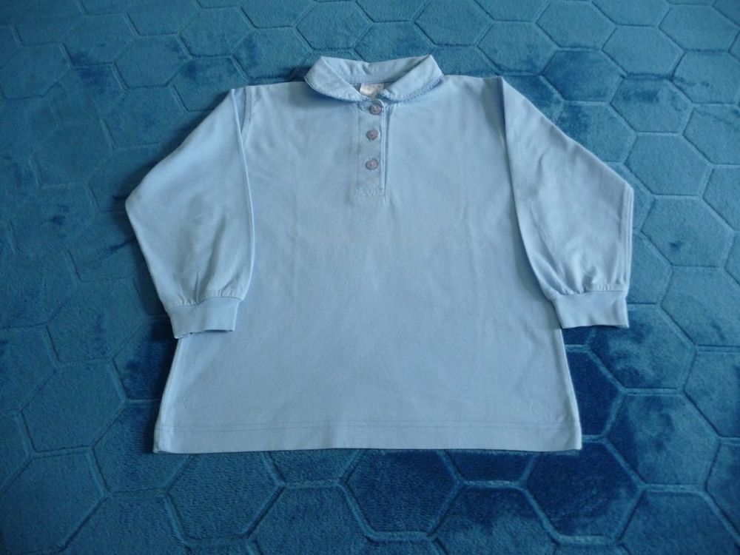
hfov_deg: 63.4
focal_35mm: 28
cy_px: 278
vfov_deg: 49.7
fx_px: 599
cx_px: 370
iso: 400
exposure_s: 1/13
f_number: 3.3
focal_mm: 4.7
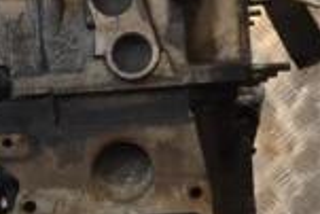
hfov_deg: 15.6
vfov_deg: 10.4
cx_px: 78
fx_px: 1166
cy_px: 218
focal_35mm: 131
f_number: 5.6
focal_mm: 22
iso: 3200
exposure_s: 1/125
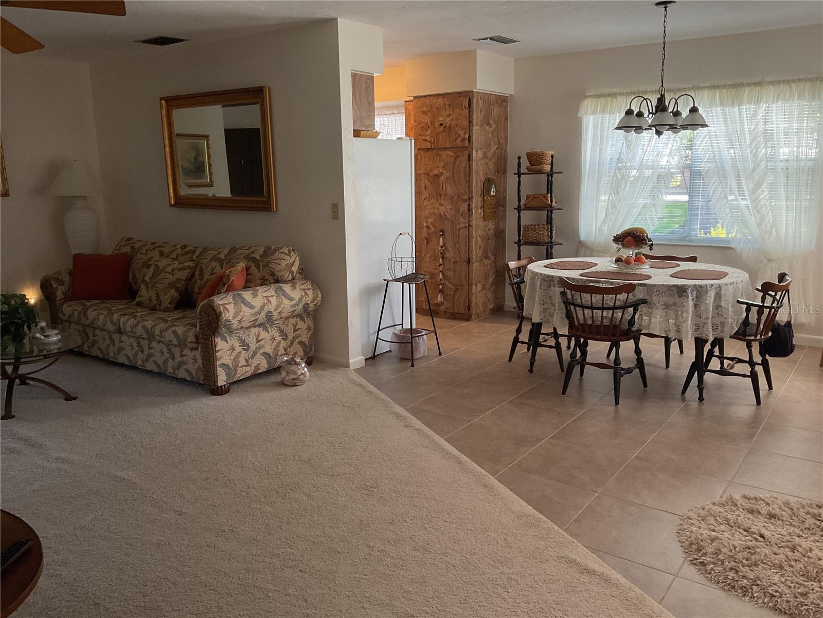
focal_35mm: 29
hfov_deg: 61.7
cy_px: 309
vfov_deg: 48.2
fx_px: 689
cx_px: 412
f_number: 1.8
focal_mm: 3
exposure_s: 1/120
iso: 64
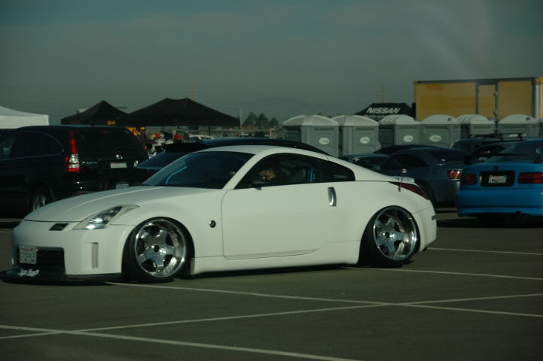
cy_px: 180
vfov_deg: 11.1
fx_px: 1854
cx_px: 272
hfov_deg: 16.7
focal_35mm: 123
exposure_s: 1/160
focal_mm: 82
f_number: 5.3
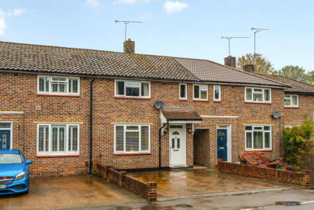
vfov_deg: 36.9
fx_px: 314
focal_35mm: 36
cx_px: 157
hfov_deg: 53.1
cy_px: 105
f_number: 8
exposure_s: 1/100
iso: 400
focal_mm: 24
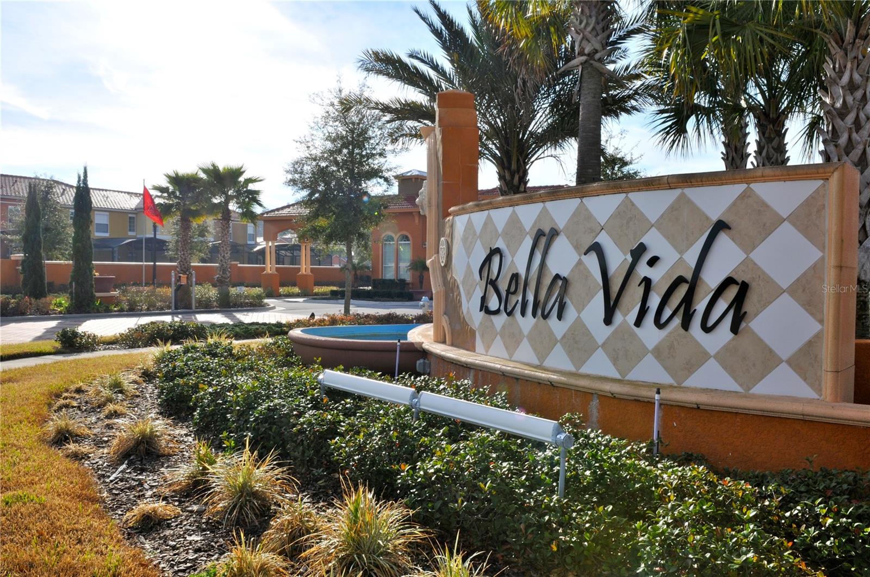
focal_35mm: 30
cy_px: 288
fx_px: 724
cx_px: 435
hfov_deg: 62.0
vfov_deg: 43.5
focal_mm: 20
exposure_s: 1/160
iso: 200
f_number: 14
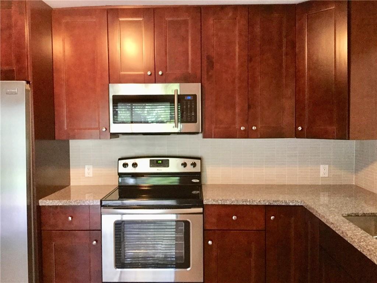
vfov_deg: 45.4
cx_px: 188
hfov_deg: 58.4
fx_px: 338
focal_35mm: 31
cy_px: 142
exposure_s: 1/15
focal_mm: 3.3
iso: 200
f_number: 2.4
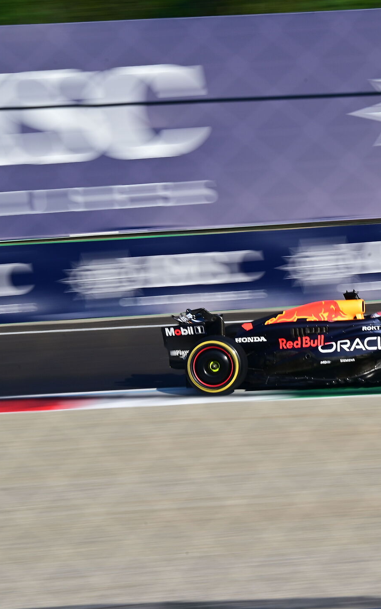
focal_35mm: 394
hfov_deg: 3.3
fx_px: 6545
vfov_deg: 5.3
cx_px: 480
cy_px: 319
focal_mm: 230
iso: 200
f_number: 22
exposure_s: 1/100
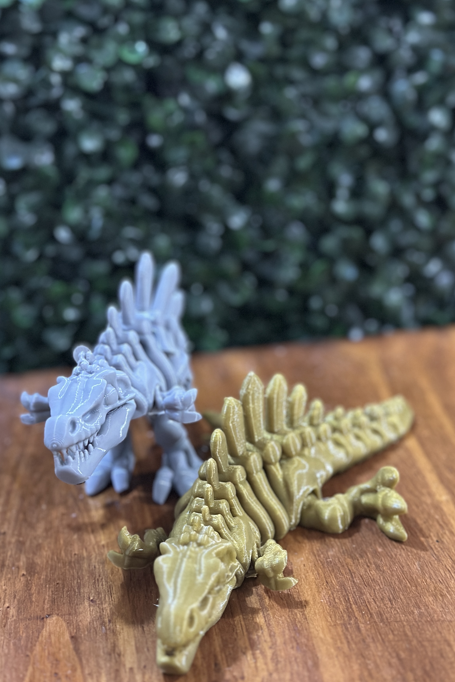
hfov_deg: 23.4
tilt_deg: -21.3
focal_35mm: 58
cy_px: 311
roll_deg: +2.7
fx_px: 1099
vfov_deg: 34.5
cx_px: 236
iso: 640
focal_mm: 6.86
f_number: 1.78
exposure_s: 1/33
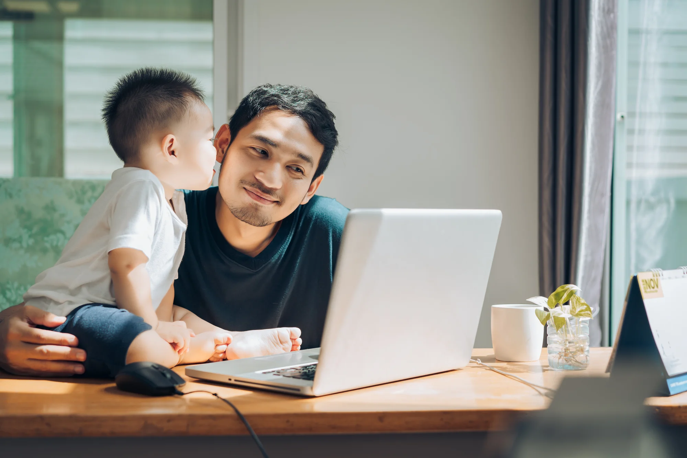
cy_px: 229
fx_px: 1049
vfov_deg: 24.6
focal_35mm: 55
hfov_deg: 36.2
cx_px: 344
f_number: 3.2
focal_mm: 55
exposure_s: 1/200
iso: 100
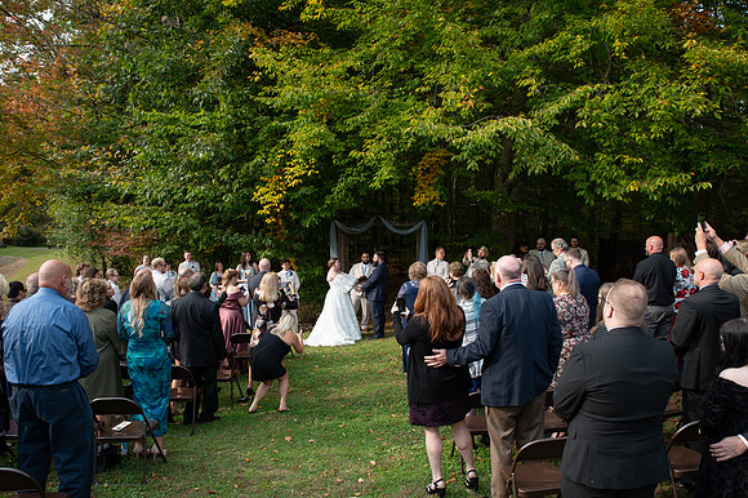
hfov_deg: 71.4
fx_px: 521
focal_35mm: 25
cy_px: 249
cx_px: 374
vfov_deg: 51.1
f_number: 8
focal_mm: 24
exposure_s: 1/200
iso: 400
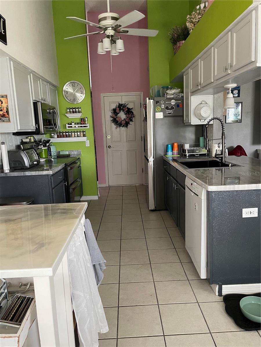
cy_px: 174
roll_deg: +2.7
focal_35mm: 26
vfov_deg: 67.3
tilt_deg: -9.9
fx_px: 261
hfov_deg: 53.1
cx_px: 130
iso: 400
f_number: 1.6
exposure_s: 1/60
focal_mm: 4.2
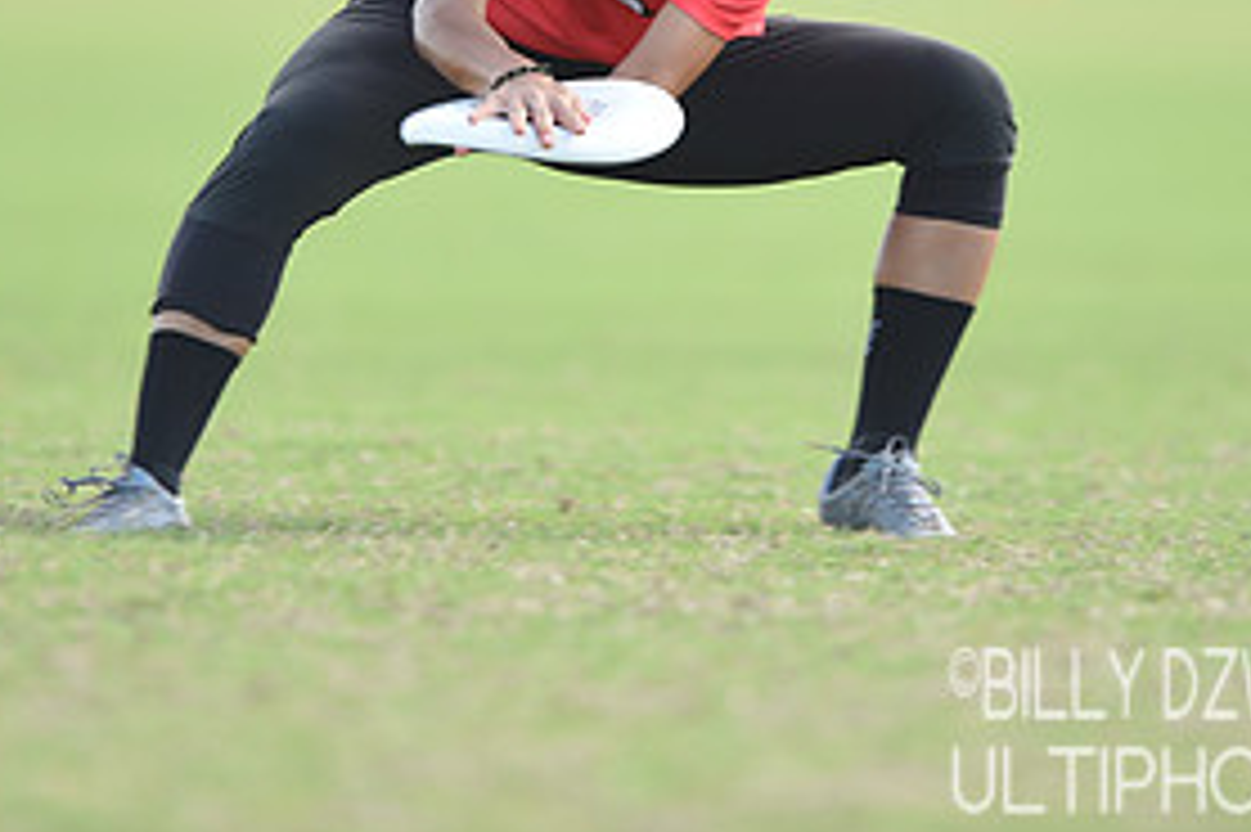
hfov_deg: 2.5
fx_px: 28963
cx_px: 662
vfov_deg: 1.6
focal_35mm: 834
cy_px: 0
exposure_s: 1/800
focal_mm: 400
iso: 200
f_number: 2.8
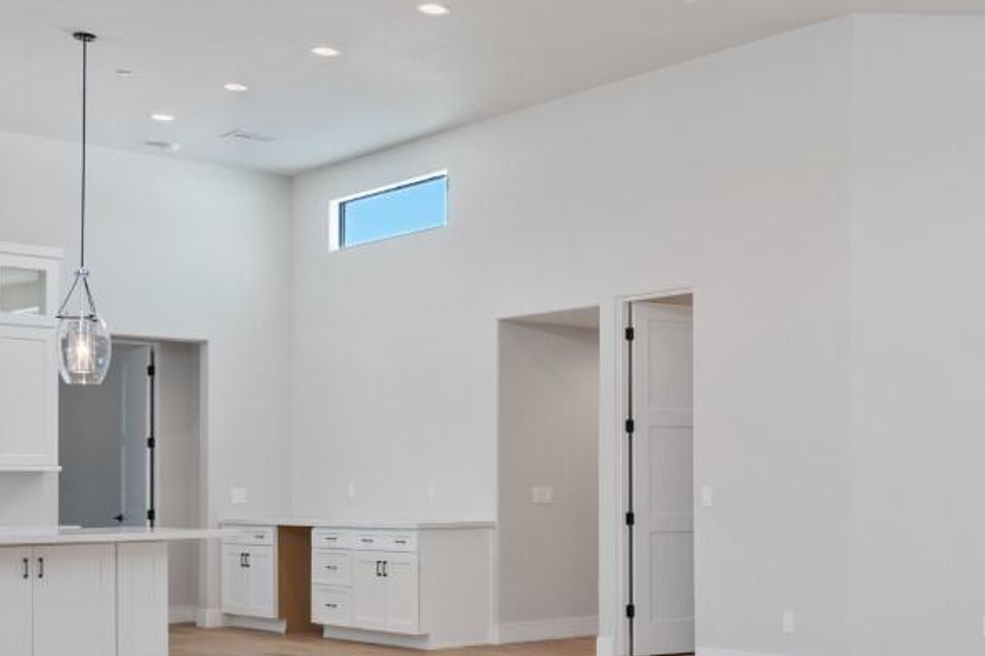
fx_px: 1423
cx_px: 863
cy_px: 466
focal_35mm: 52
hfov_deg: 36.1
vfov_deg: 25.8
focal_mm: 16
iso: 400
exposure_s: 1/20
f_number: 8
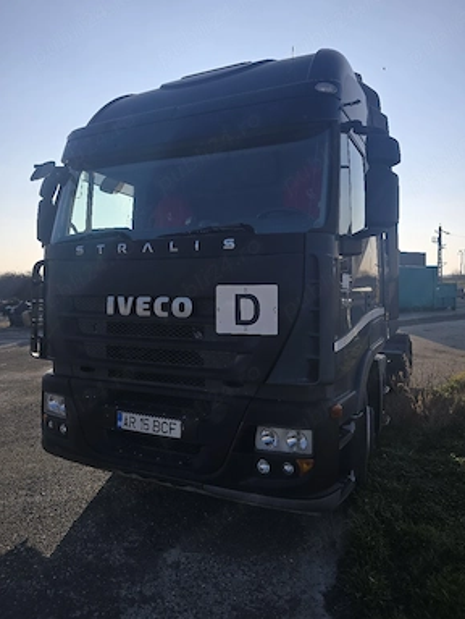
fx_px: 429
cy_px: 297
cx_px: 241
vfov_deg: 71.5
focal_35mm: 24
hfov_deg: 56.9
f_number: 1.7
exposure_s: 1/714
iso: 12
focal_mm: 6.3
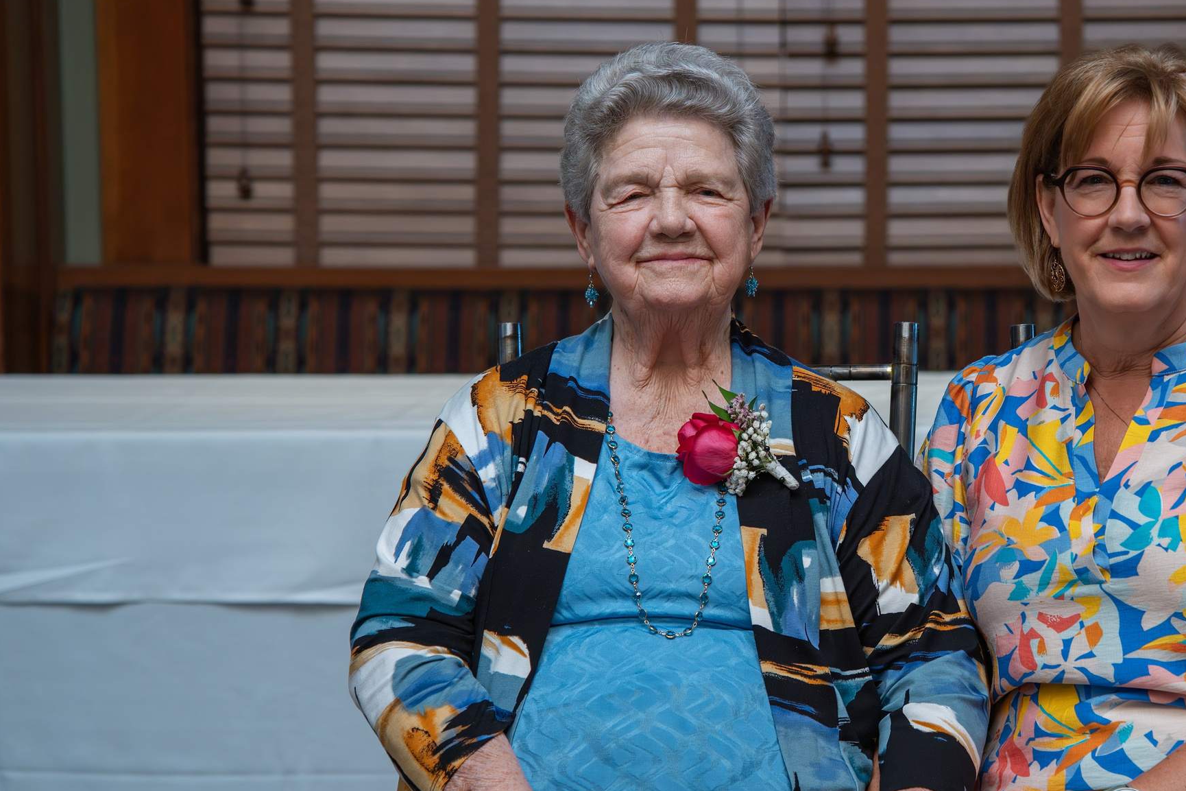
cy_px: 489
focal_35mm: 111
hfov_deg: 18.3
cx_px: 864
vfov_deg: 12.3
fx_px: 3656
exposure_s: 1/125
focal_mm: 75
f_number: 3.5
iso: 1000
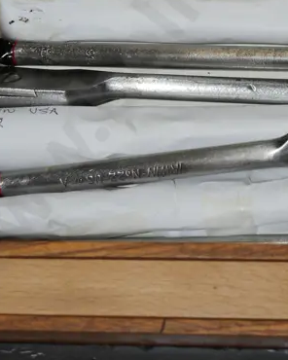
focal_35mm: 135
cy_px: -103
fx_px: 1438
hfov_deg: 11.4
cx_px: 260
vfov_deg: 13.7
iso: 200
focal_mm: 25
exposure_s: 1/60
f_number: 5.6
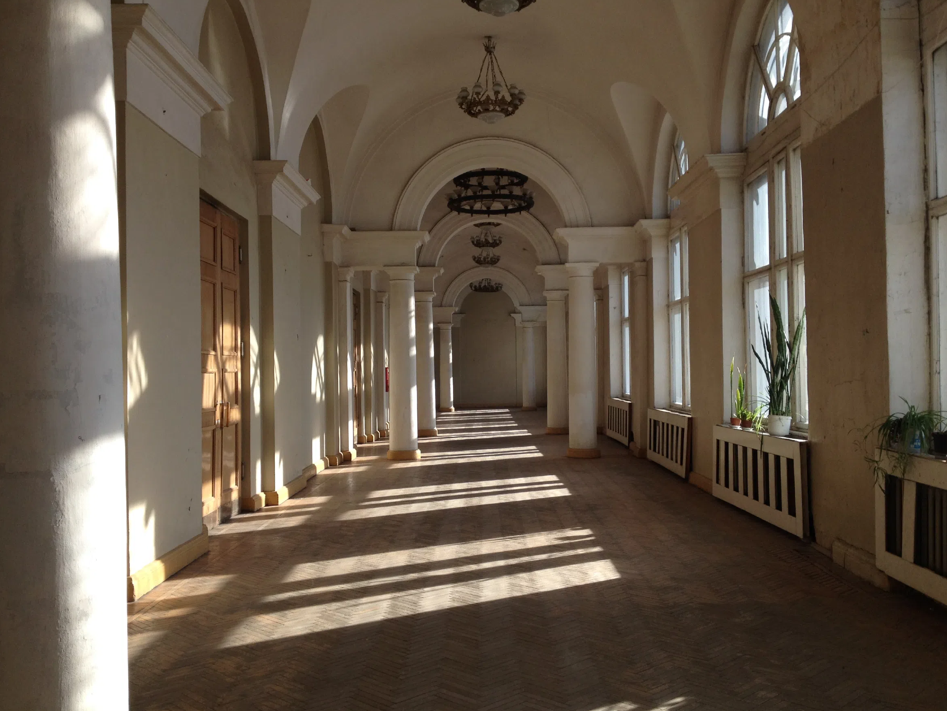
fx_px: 985
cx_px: 480
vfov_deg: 39.7
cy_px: 349
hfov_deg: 51.4
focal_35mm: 36
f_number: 2.4
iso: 50
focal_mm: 4.28
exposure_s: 1/493
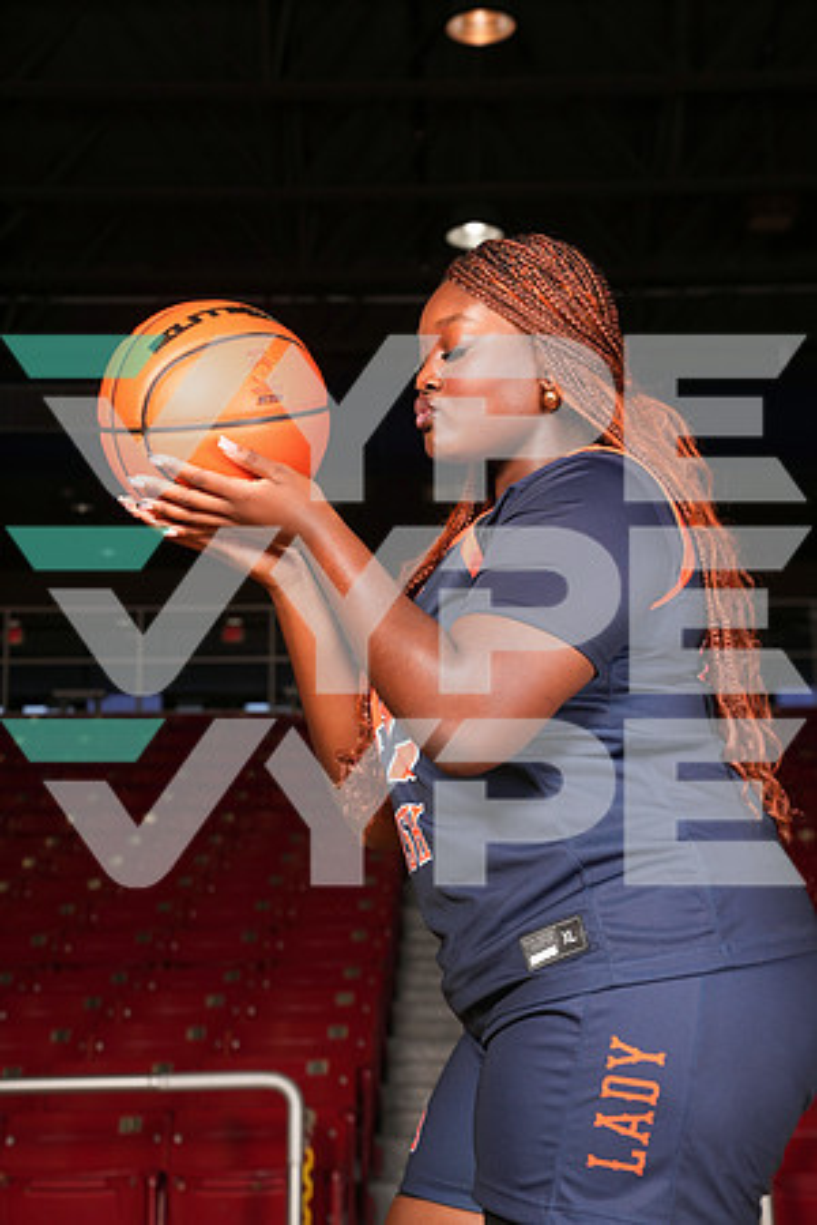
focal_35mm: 70
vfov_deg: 28.8
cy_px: 612
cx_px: 408
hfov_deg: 19.5
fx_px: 2383
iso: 400
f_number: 6.3
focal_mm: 70
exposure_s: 1/200
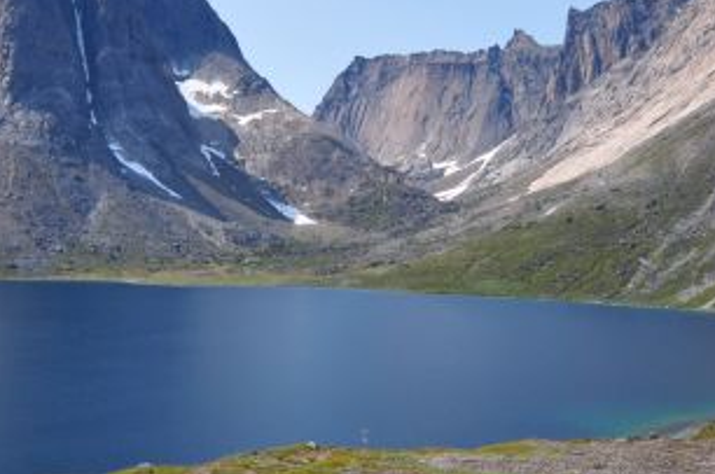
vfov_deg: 28.0
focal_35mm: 48
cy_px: 235
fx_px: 952
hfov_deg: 41.0
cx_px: 290
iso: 200
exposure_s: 1/250
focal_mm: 14
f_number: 10
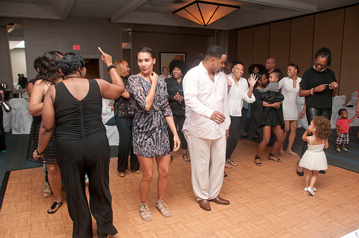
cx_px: 180
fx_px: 269
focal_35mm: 27
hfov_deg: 67.5
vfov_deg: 47.8
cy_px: 119
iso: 400
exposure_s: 1/125
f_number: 5.6
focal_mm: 18
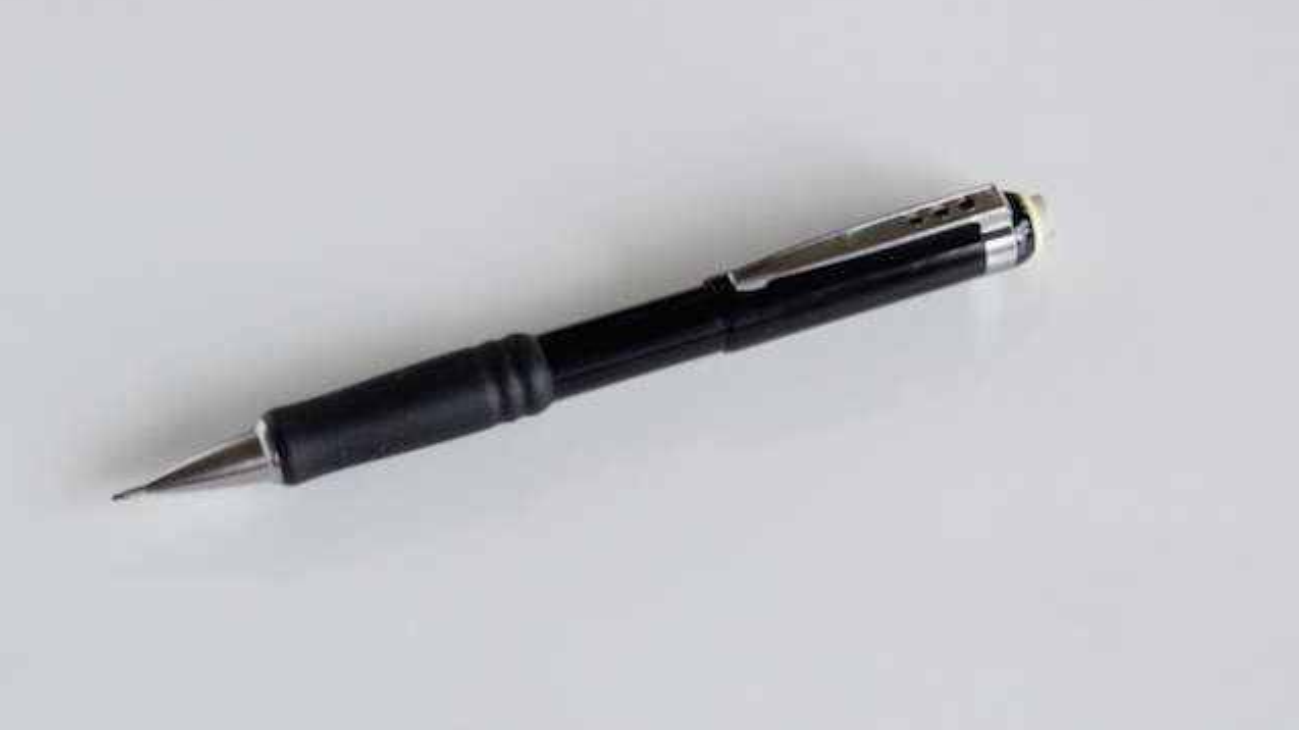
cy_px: 338
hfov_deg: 26.9
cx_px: 648
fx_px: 2721
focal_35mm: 79
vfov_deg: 15.3
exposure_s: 1/30
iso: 800
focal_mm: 50
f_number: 9
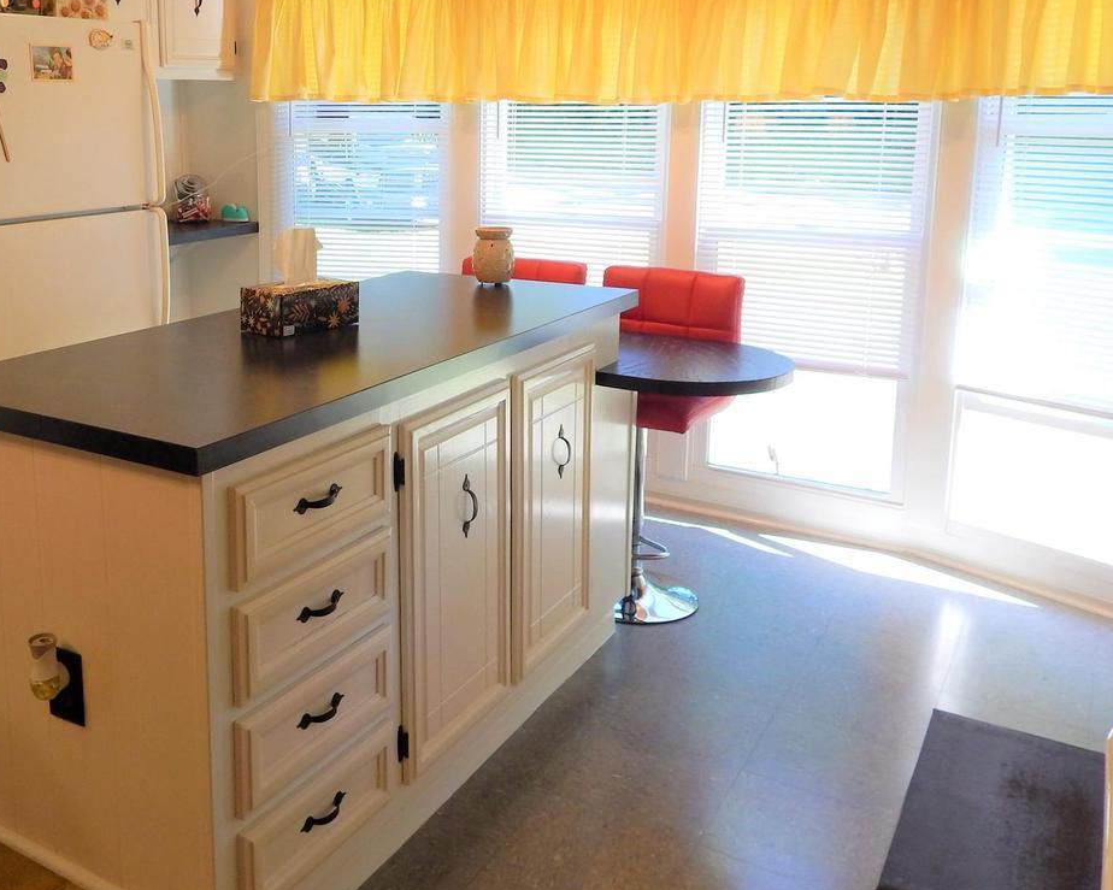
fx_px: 1153
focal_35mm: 35
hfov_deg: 50.2
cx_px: 332
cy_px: 312
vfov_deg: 41.8
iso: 125
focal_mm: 4
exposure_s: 1/60
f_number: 3
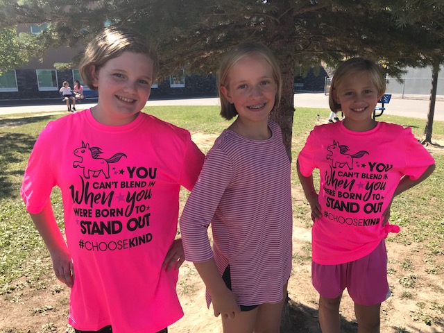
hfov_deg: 63.4
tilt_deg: -14.0
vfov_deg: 49.7
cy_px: 166
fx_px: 359
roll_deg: +1.2
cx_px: 222
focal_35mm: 28
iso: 20
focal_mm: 3.99
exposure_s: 1/736
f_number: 1.8
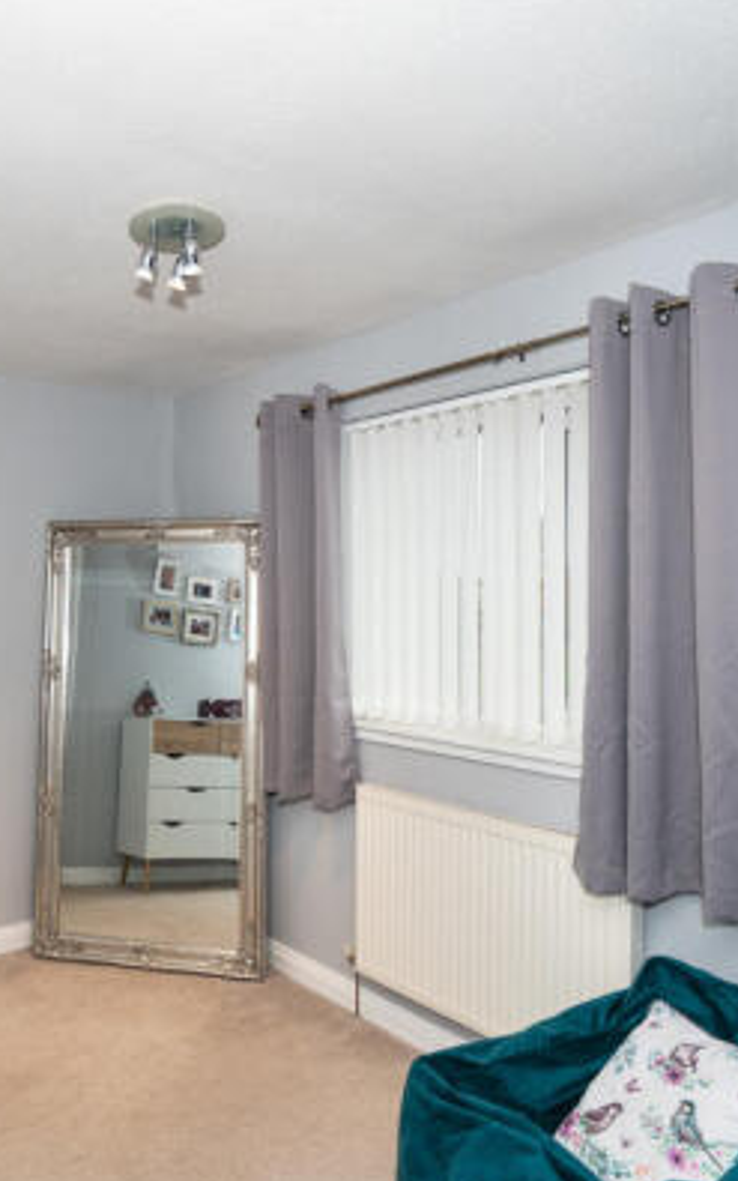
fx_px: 804
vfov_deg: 72.4
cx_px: 160
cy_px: 632
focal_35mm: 25
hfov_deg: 47.0
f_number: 4
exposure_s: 1/125
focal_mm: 8
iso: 200
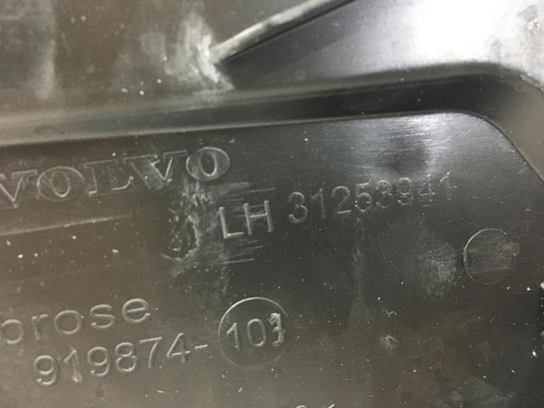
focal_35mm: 29
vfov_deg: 48.2
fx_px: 456
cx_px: 272
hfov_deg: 61.7
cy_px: 204
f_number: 2.2
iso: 200
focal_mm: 4.15
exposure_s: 1/25
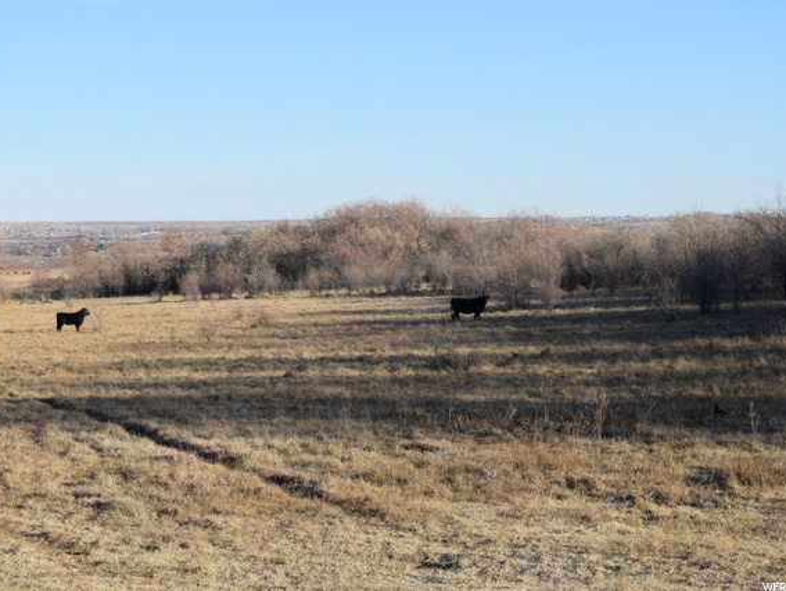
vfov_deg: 16.5
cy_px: 296
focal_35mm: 90
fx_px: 2034
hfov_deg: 21.9
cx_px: 363
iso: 200
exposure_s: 1/320
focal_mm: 55
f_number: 9
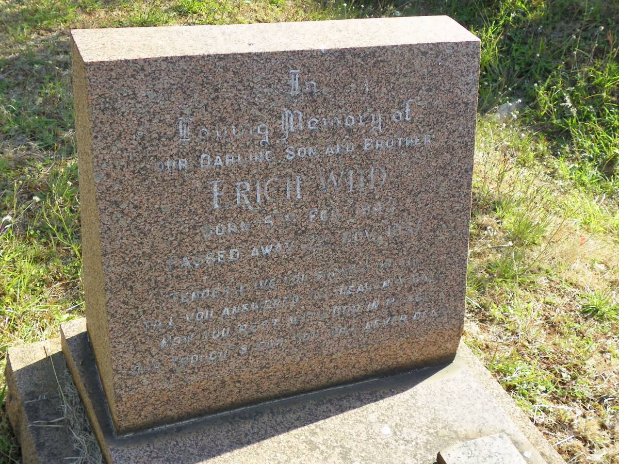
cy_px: 232
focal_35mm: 48
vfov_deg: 30.3
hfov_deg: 39.7
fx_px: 858
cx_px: 310
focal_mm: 8.5
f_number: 3.2
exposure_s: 1/160
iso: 64
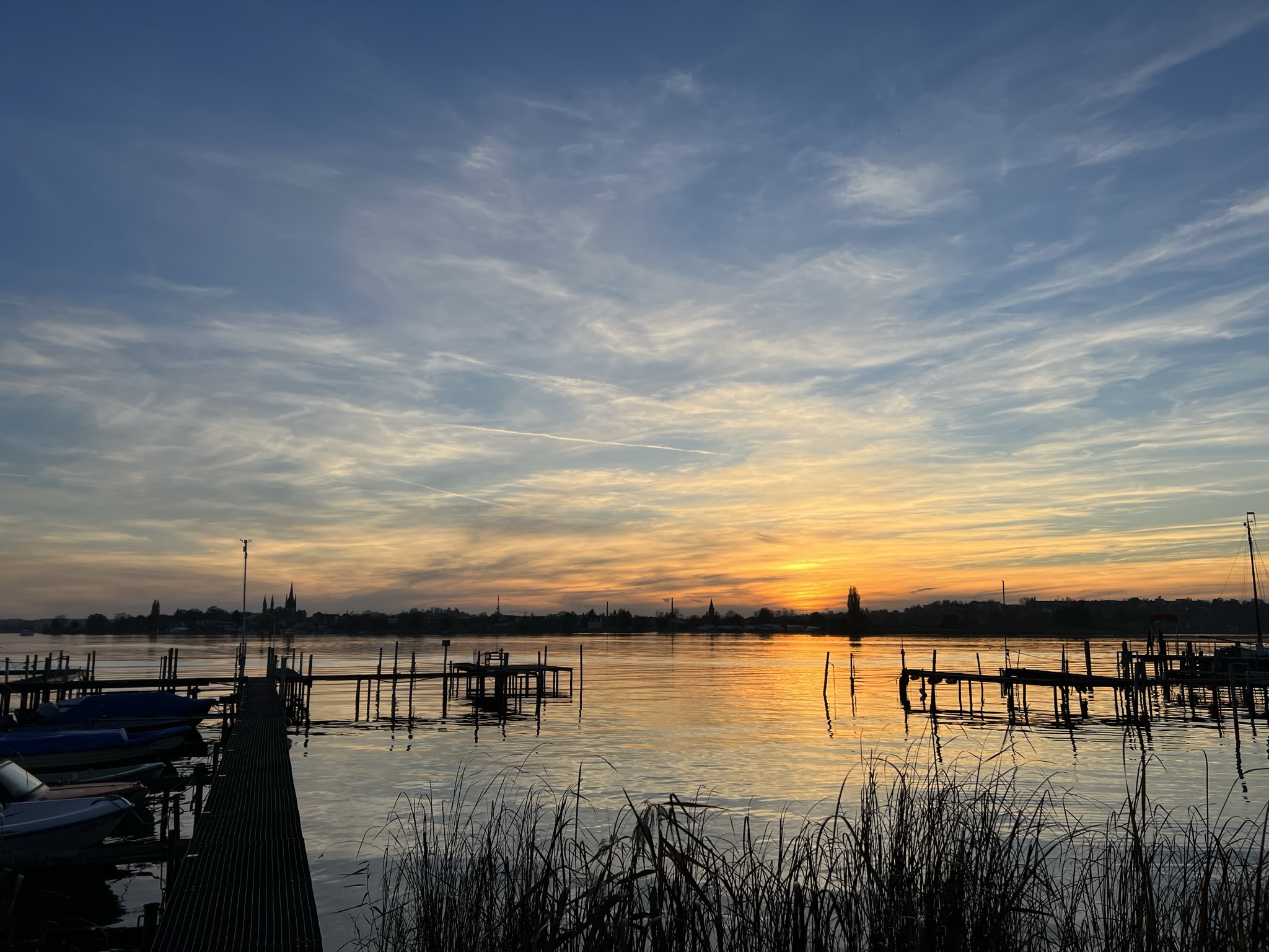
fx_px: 953
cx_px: 634
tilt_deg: +10.3
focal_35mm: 26
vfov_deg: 53.1
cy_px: 476
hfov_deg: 67.3
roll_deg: +0.6
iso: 50
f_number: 1.5
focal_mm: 5.7
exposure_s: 1/2165
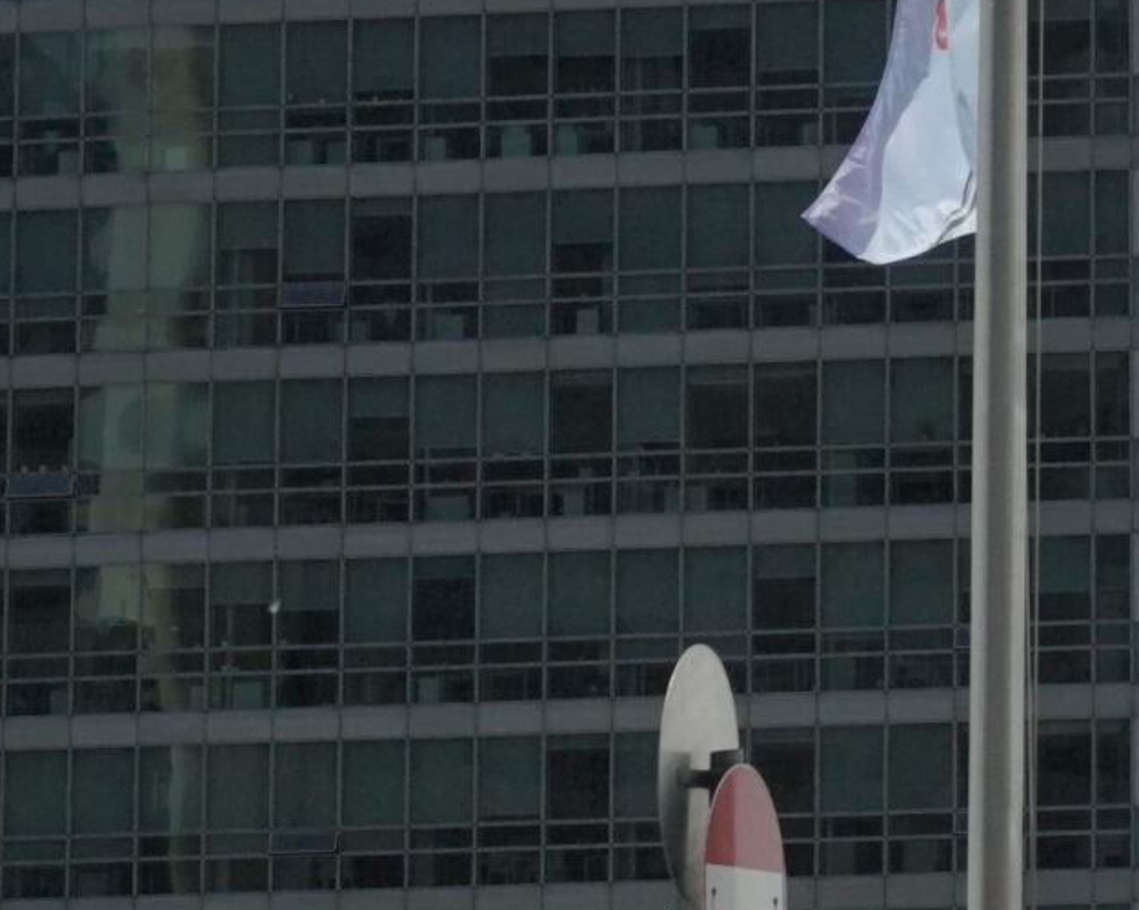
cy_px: -100
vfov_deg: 5.7
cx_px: 2018
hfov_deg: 7.0
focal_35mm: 269
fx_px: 9062
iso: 1600
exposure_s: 1/8000
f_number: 10
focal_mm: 70
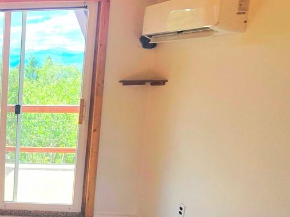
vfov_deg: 35.0
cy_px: 131
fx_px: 343
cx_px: -121
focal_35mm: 41
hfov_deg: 30.7
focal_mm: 2.2
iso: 40
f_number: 1.9
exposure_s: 1/455
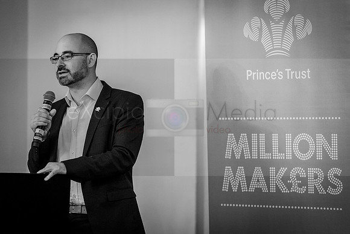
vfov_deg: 8.5
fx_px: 1572
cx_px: 163
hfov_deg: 12.7
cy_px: 118
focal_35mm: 162
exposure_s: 1/100
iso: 6400
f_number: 2.8
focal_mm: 151
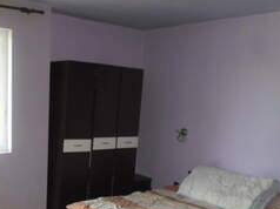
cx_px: 101
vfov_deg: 35.4
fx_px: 323
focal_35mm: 40
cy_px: 146
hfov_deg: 46.3
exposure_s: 1/30
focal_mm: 4.5
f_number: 2.5
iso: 120
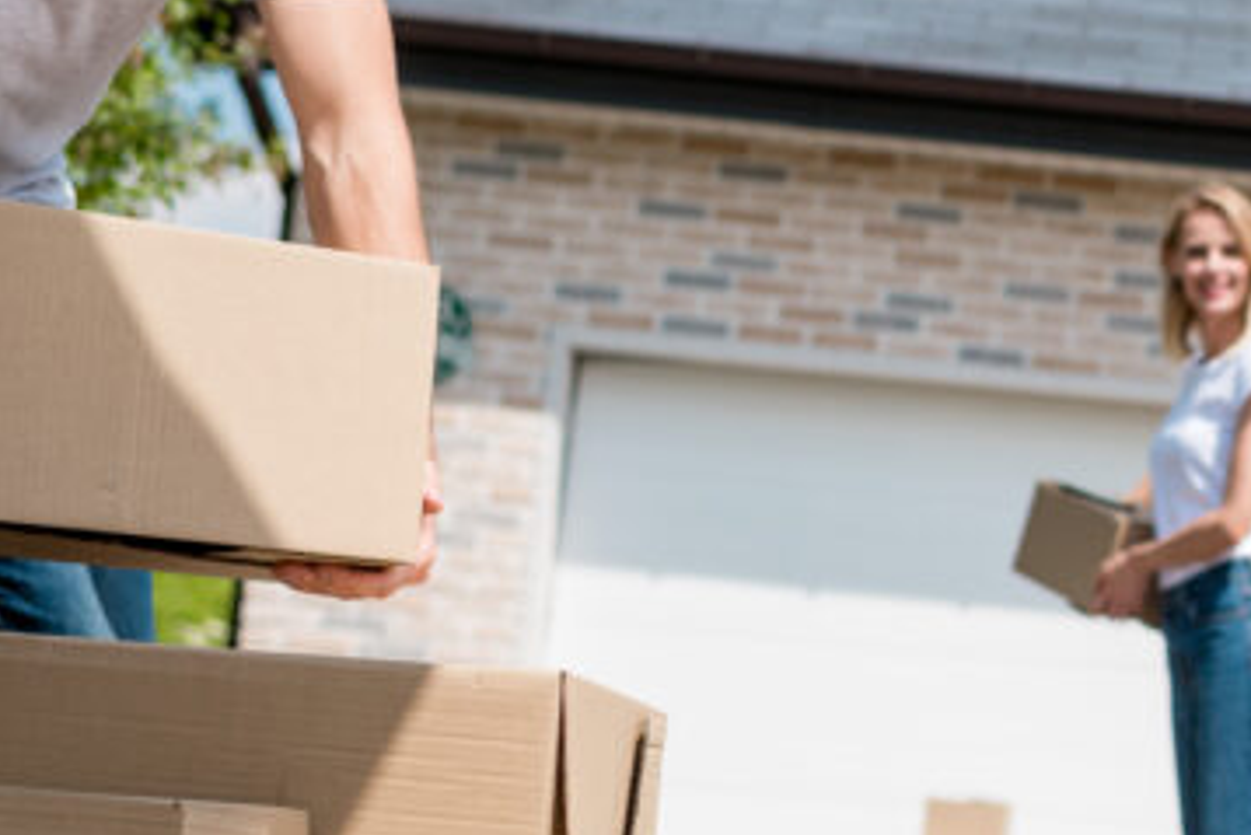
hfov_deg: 19.3
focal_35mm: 100
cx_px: 1478
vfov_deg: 13.7
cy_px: 508
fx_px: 3476
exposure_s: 1/4000
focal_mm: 35
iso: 160
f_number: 2.8
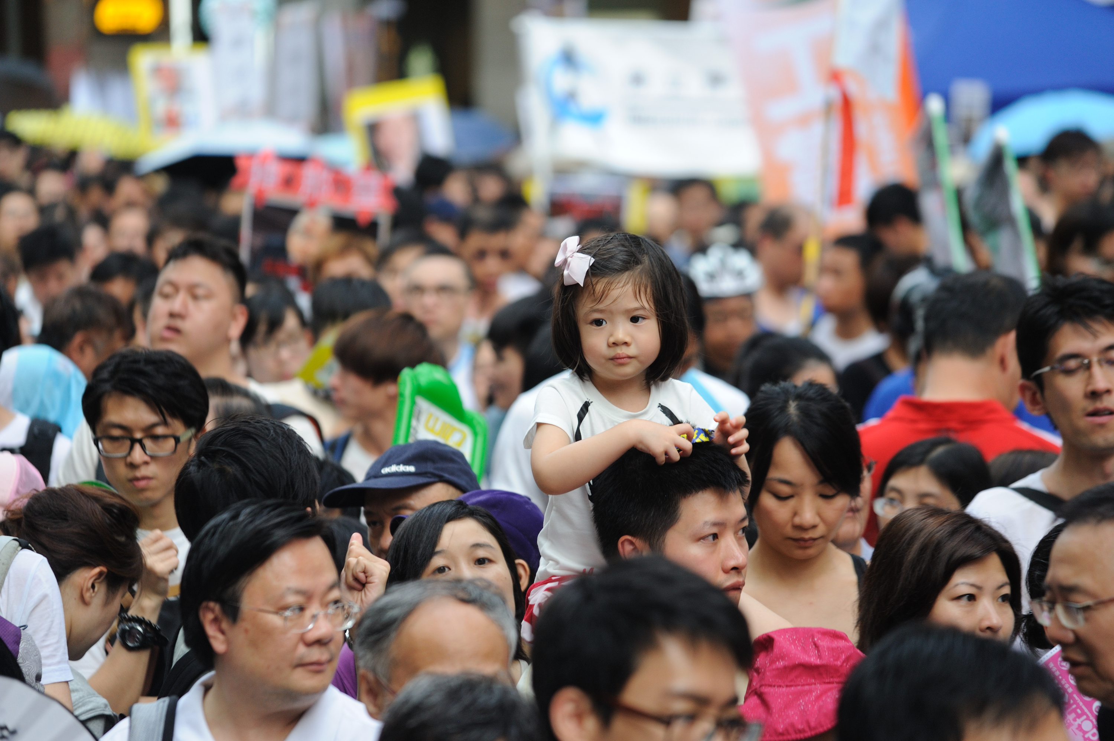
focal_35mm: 160
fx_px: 4948
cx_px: 557
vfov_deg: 8.6
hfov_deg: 12.8
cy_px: 370
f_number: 4
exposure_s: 1/125
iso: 800
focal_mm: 160
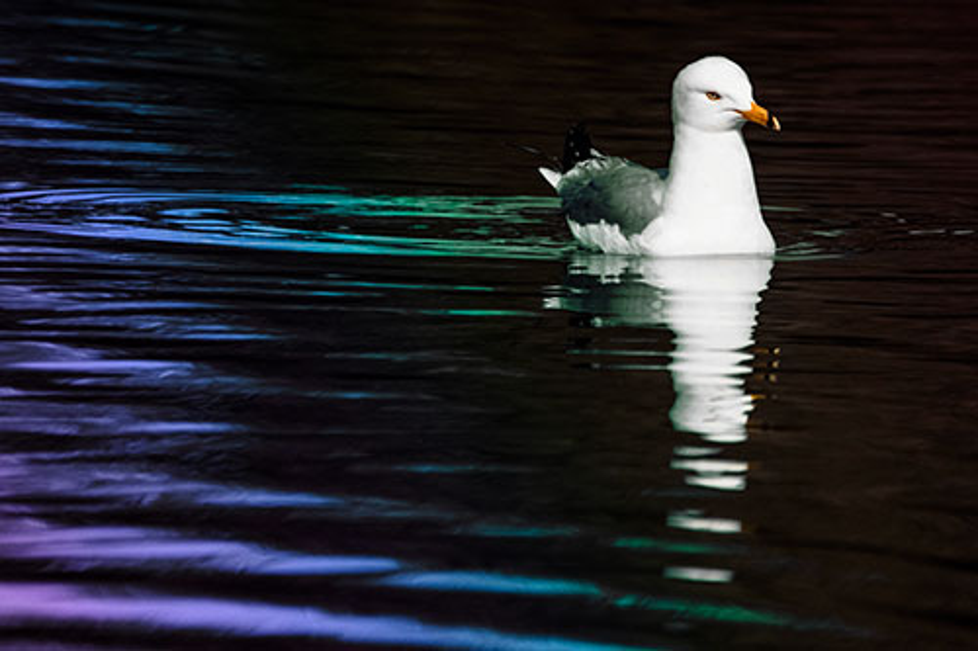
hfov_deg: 1.7
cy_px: 326
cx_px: 489
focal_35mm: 1200
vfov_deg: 1.1
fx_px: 32587
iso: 2500
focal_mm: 1200
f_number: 13
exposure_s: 1/3200
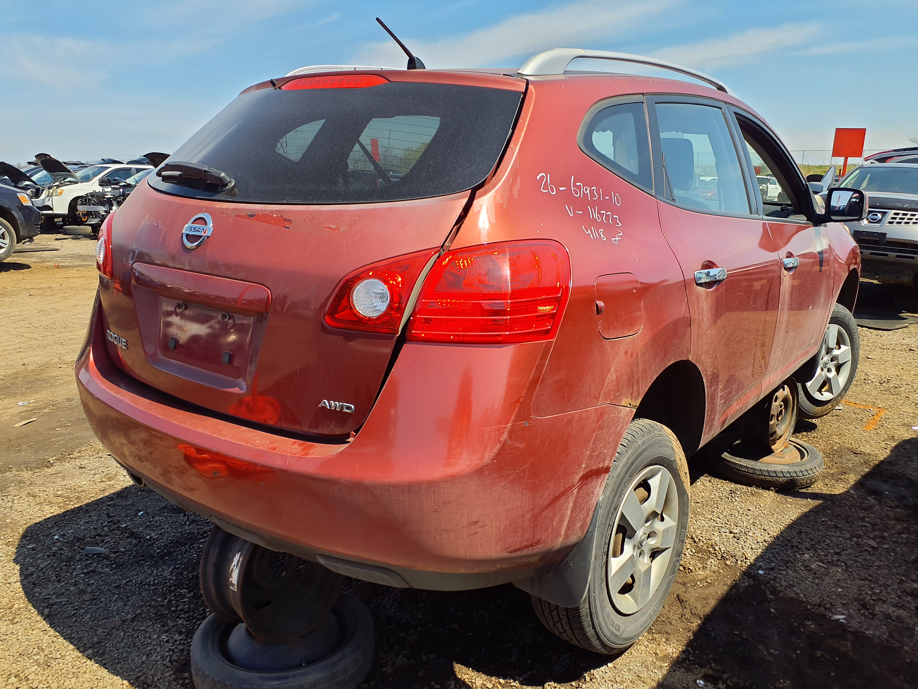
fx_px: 716
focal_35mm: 27
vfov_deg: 51.4
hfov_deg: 65.3
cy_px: 344
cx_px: 459
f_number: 1.9
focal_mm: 3.58
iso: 40
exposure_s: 1/1220
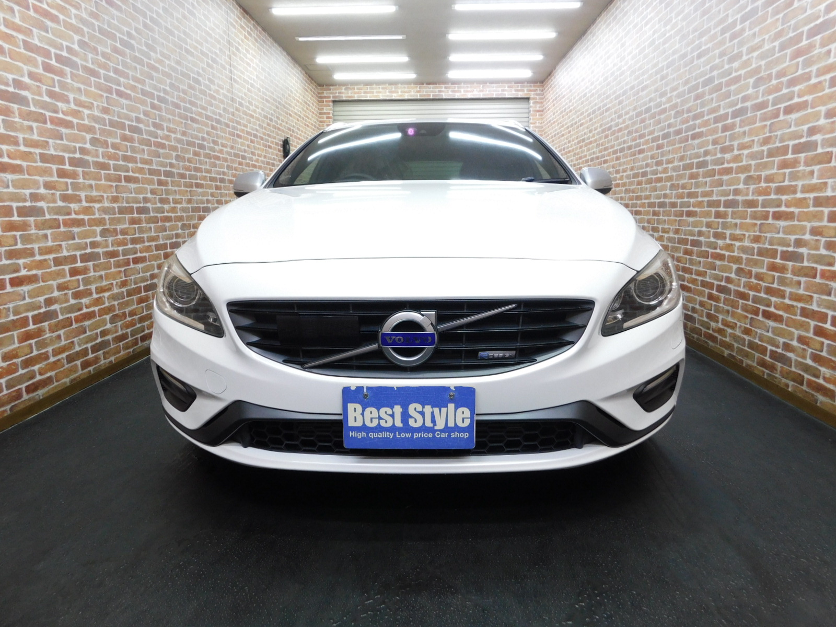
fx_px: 555
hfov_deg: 73.9
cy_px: 314
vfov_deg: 58.9
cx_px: 418
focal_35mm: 23
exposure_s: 1/30
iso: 200
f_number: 3
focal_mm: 4
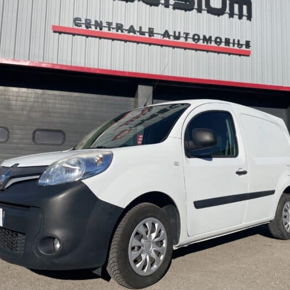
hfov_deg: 52.5
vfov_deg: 52.5
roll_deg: -1.1
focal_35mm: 31
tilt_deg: +7.0
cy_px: 146
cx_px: 145
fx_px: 294
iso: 50
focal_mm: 4.2
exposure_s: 1/13333
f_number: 1.6
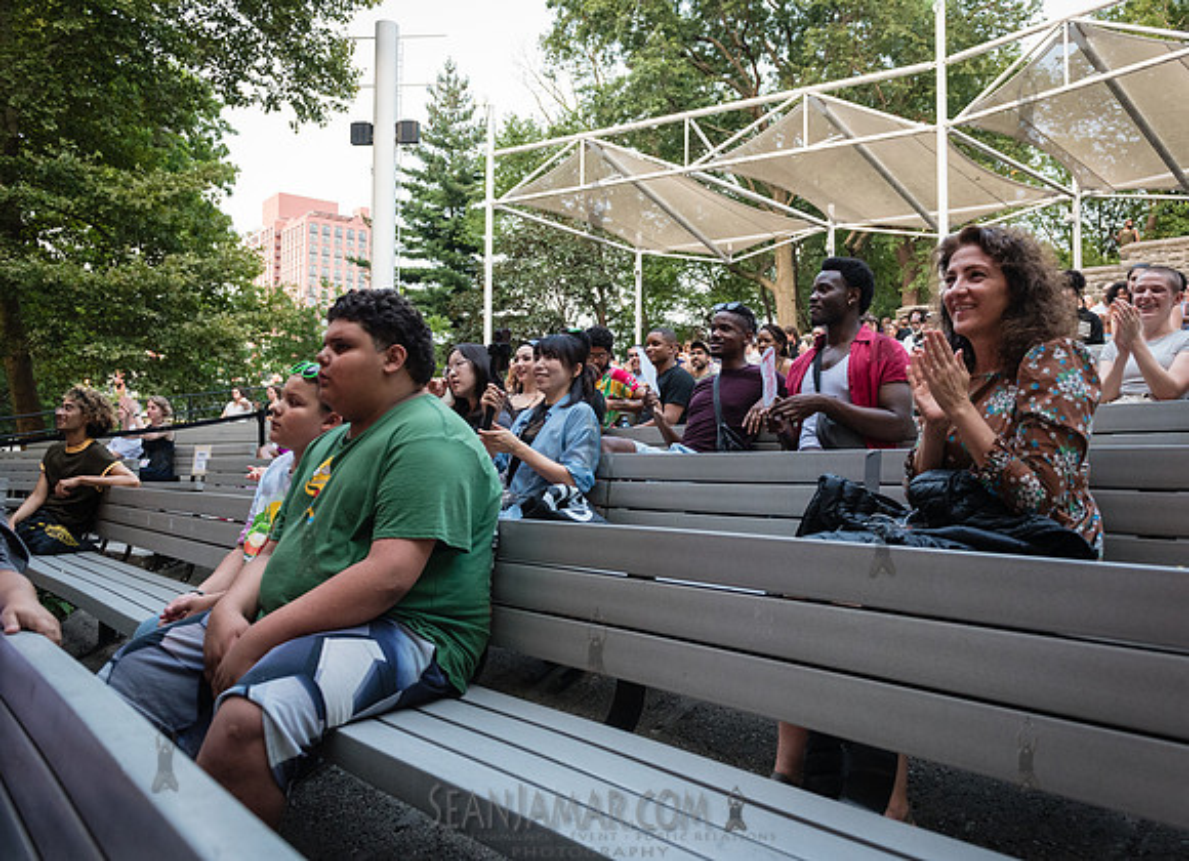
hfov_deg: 61.9
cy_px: 416
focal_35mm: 29
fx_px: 988
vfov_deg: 47.1
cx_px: 667
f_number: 4
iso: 2000
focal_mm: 26
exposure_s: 1/320
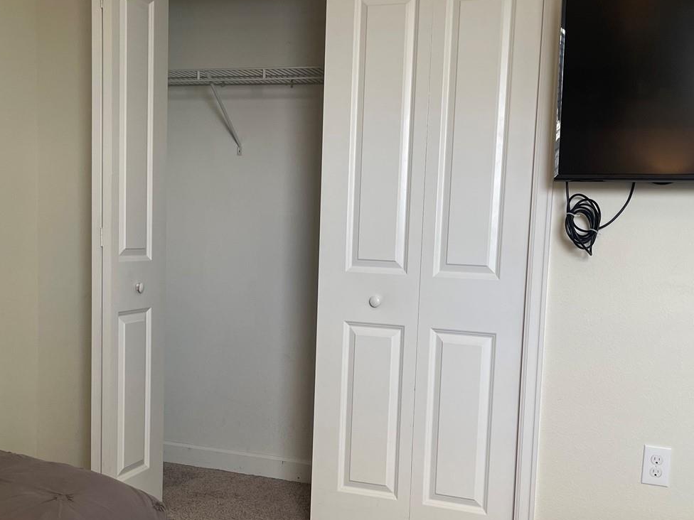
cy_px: 330
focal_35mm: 41
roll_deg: -2.1
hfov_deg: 45.8
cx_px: 364
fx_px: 822
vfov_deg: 34.9
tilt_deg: -7.7
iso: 80
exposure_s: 1/60
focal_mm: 5.1
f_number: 1.6
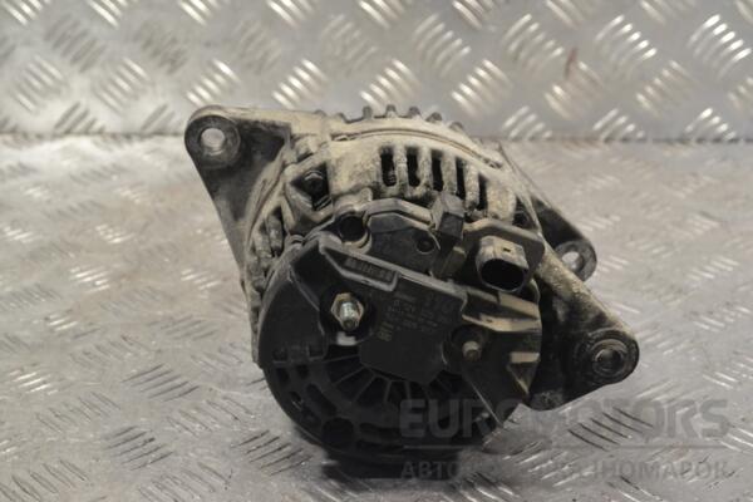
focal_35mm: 75
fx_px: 1569
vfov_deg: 18.2
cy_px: 251
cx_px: 376
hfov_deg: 27.0
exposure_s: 1/250
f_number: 8
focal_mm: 50
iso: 3200
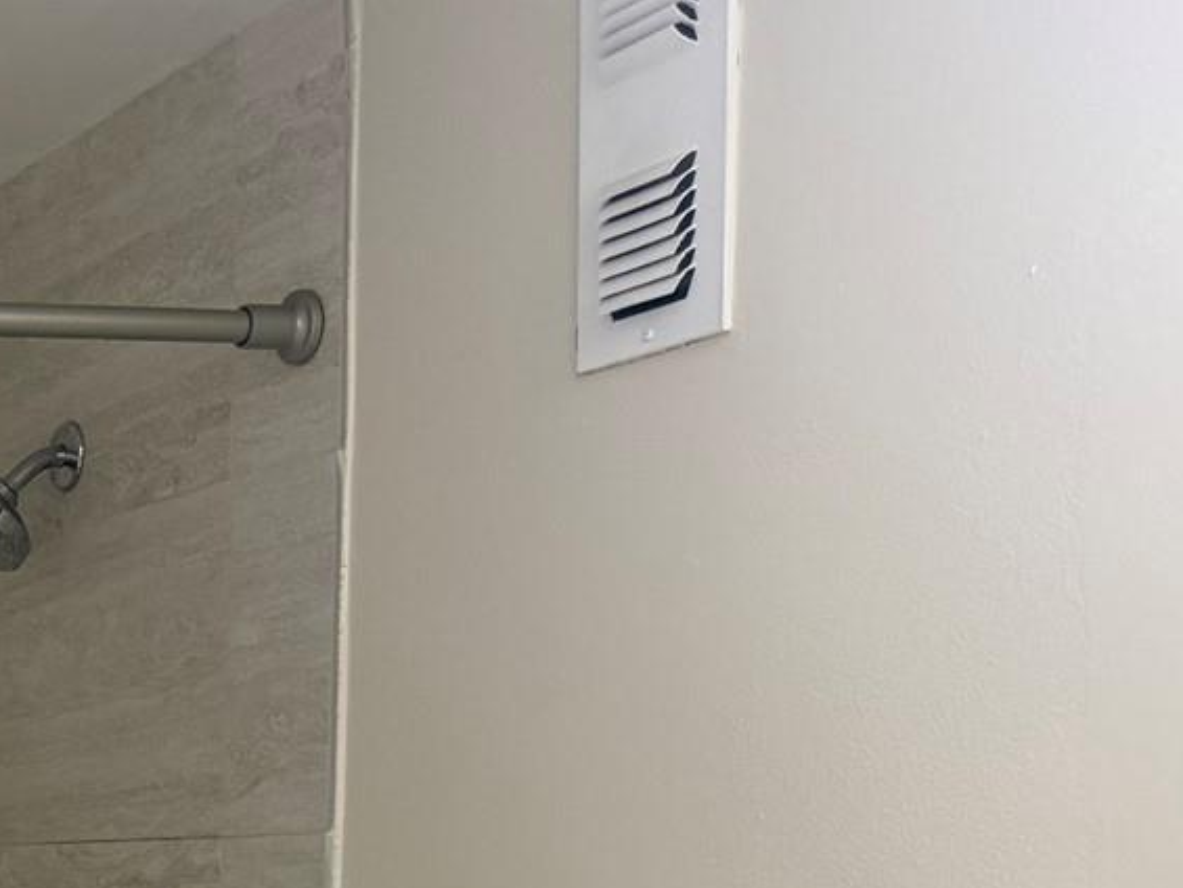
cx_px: -423
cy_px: 1171
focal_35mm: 68
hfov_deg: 24.3
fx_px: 2324
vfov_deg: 19.8
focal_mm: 6.76
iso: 250
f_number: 1.78
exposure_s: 1/60
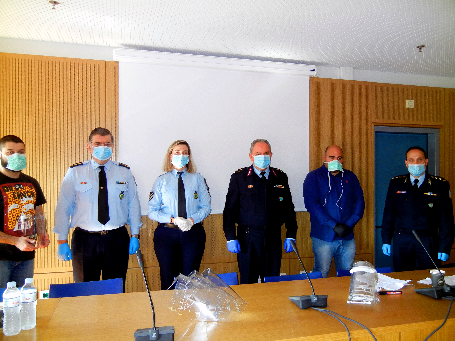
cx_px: 228
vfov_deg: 46.8
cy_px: 170
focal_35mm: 30
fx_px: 394
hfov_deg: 60.0
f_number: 3.5
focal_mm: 5.4
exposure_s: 1/30
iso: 200
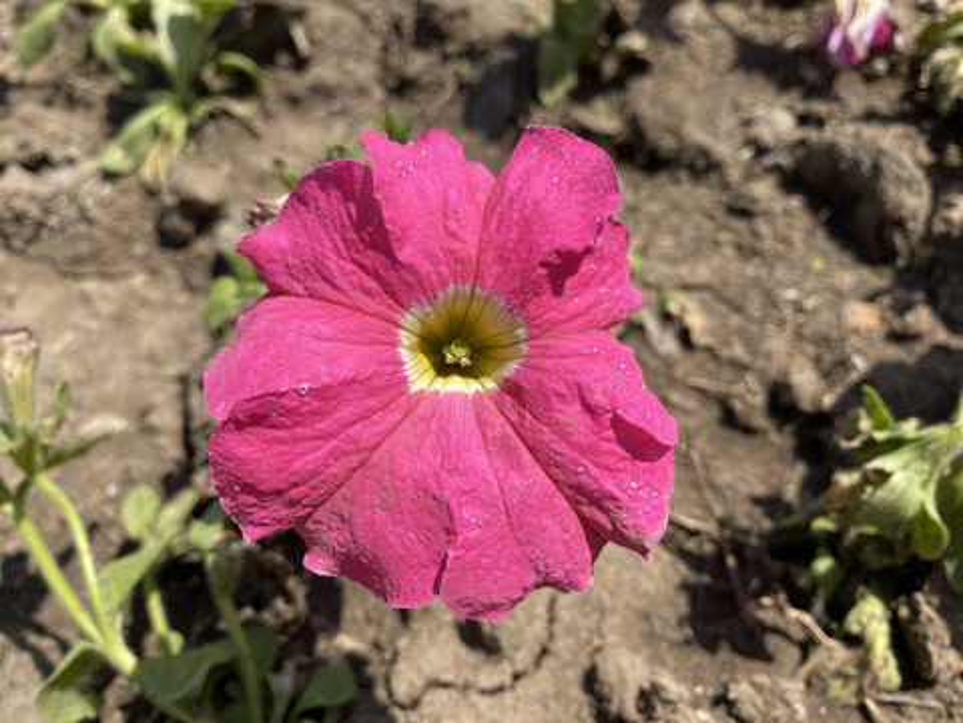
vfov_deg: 53.1
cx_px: 482
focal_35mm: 26
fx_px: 723
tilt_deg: -56.7
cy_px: 362
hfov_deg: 67.3
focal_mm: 4.25
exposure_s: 1/2105
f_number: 1.8
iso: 32
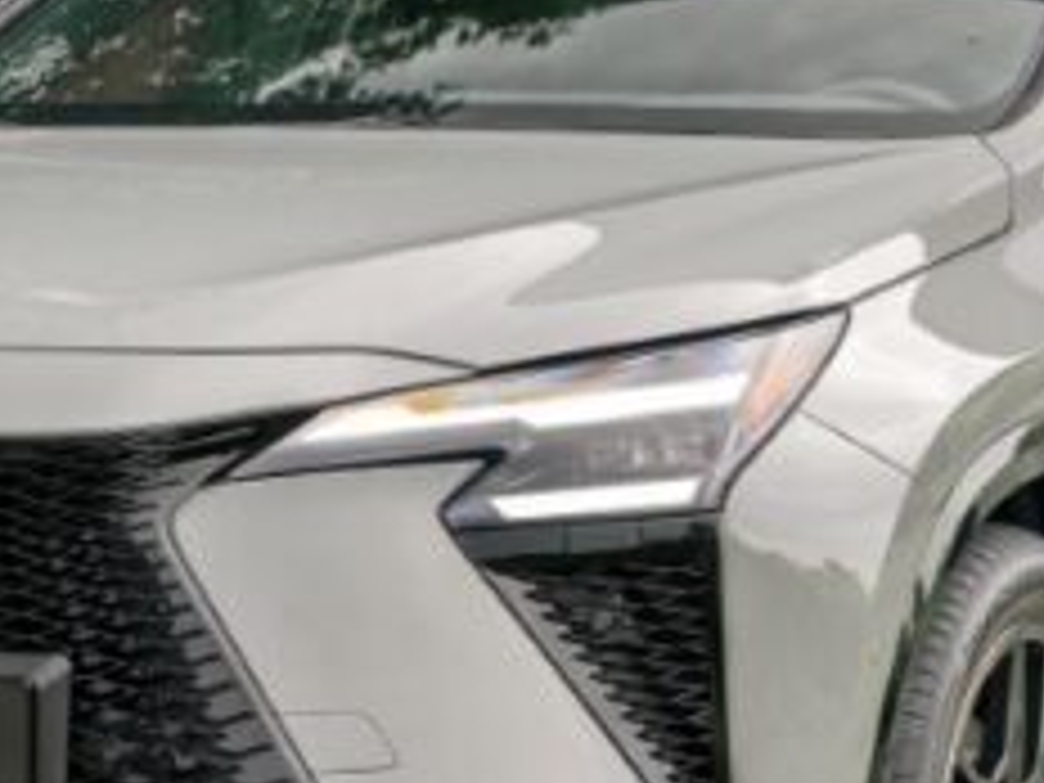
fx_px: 7027
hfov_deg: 8.5
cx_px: 932
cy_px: 112
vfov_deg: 6.4
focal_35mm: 233
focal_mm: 55
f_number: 4
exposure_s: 1/160
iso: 250
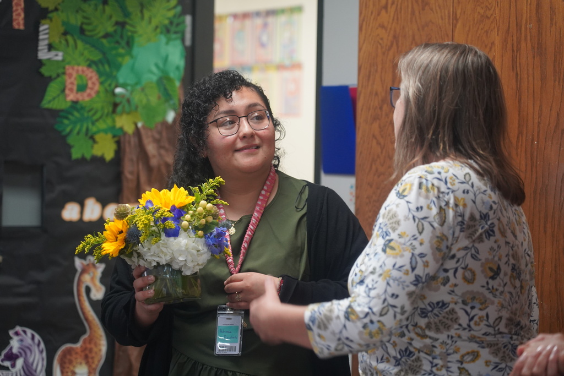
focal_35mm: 105
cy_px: 188
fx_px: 1645
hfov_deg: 19.5
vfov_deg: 13.0
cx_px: 282
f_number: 4
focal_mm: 105
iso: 2500
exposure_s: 1/160
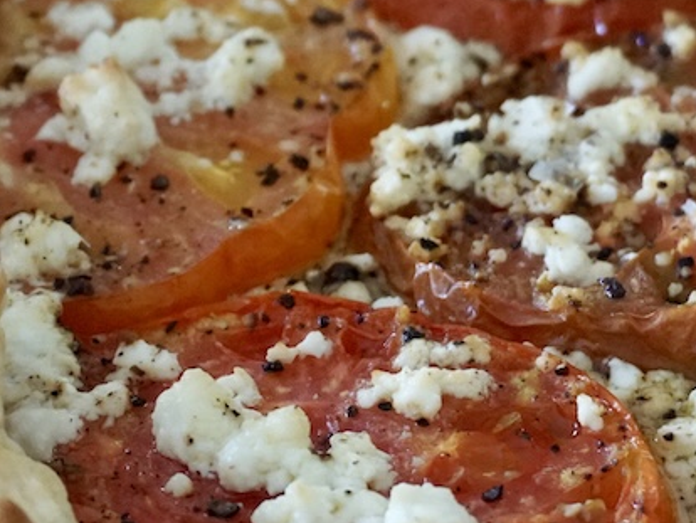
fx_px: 4033
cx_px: 482
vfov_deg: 7.4
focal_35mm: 200
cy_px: 144
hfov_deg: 9.9
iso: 4000
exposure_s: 1/80
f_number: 5
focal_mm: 45
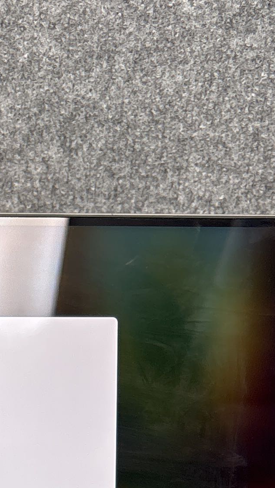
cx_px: -74
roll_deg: -0.7
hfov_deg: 11.6
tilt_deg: -26.0
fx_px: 1322
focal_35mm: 102
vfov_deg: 18.9
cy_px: 690
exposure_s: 1/68
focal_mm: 5.96
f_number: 1.6
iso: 125
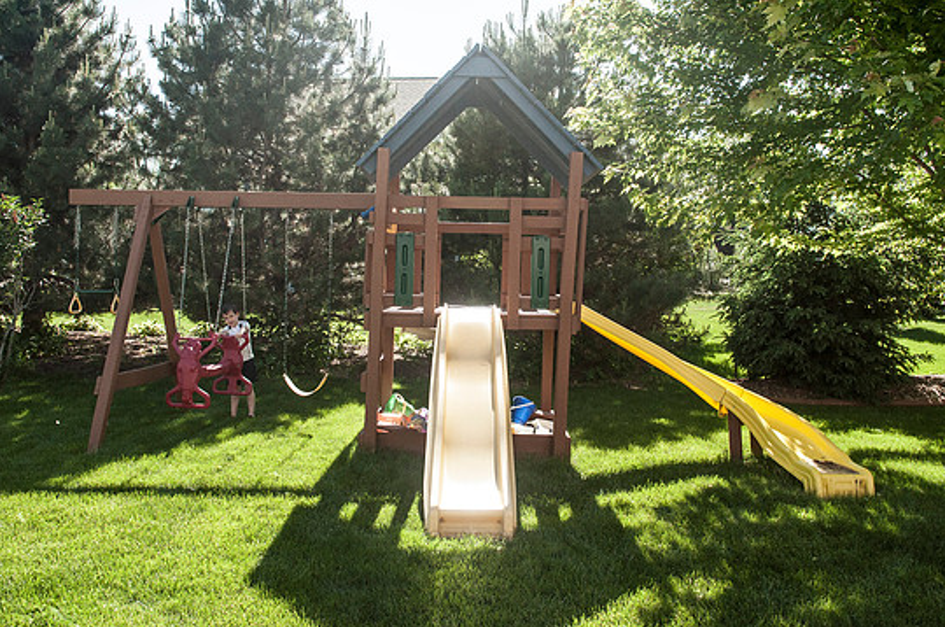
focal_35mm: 29
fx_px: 760
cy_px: 295
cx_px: 478
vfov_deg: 44.8
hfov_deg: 63.7
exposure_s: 1/2000
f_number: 5
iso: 400
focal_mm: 18
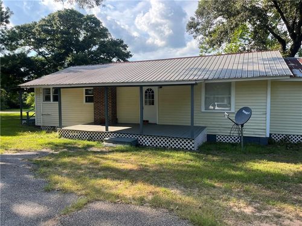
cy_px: 113
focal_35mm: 26
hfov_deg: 67.3
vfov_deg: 53.1
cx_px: 151
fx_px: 227
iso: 50
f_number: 1.6
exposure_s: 1/1151
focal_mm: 5.1
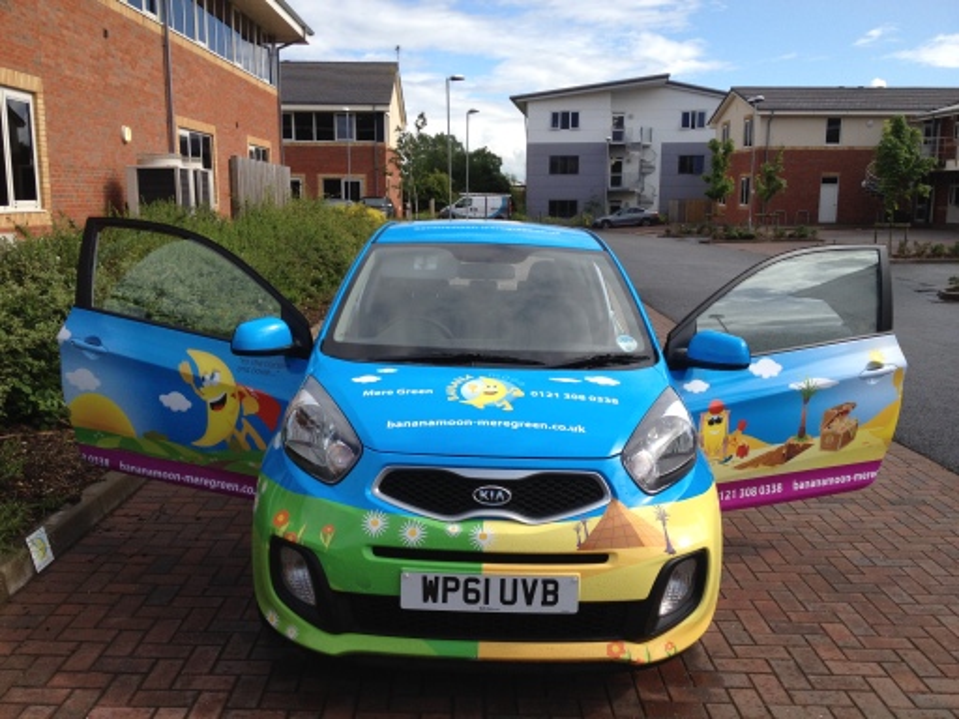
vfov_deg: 40.7
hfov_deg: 52.6
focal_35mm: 35
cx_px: 480
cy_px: 360
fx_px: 970
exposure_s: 1/1416
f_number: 2.4
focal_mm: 4.28
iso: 64
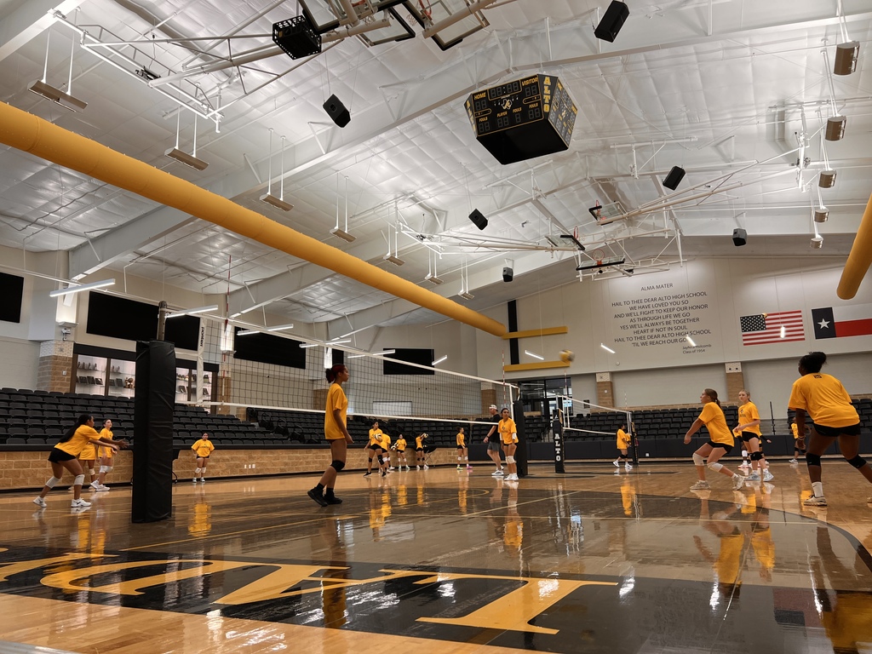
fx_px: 655
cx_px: 436
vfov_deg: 53.1
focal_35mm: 26
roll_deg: +1.7
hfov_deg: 67.3
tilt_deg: +11.1
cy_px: 327
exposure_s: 1/121
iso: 50
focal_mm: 5.7
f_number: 1.5
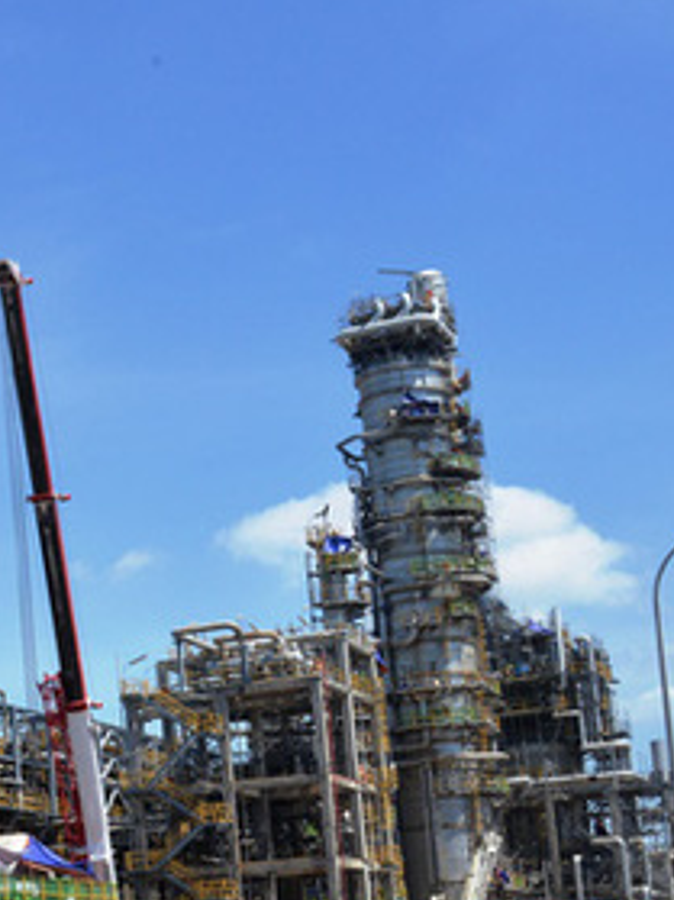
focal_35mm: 75
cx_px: -290
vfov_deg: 25.8
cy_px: 650
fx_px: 1949
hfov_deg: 17.9
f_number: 13
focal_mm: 34
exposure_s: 1/640
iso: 640
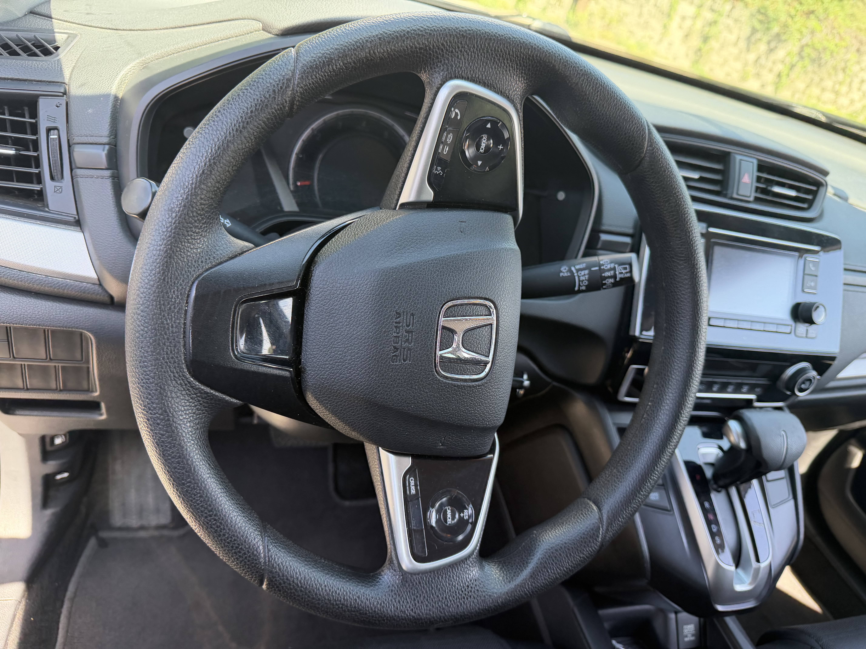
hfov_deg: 71.6
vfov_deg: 56.8
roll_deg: -14.4
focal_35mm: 24
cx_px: 433
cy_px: 324
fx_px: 600
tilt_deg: -35.1
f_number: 1.78
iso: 200
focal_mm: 6.76
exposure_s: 1/222
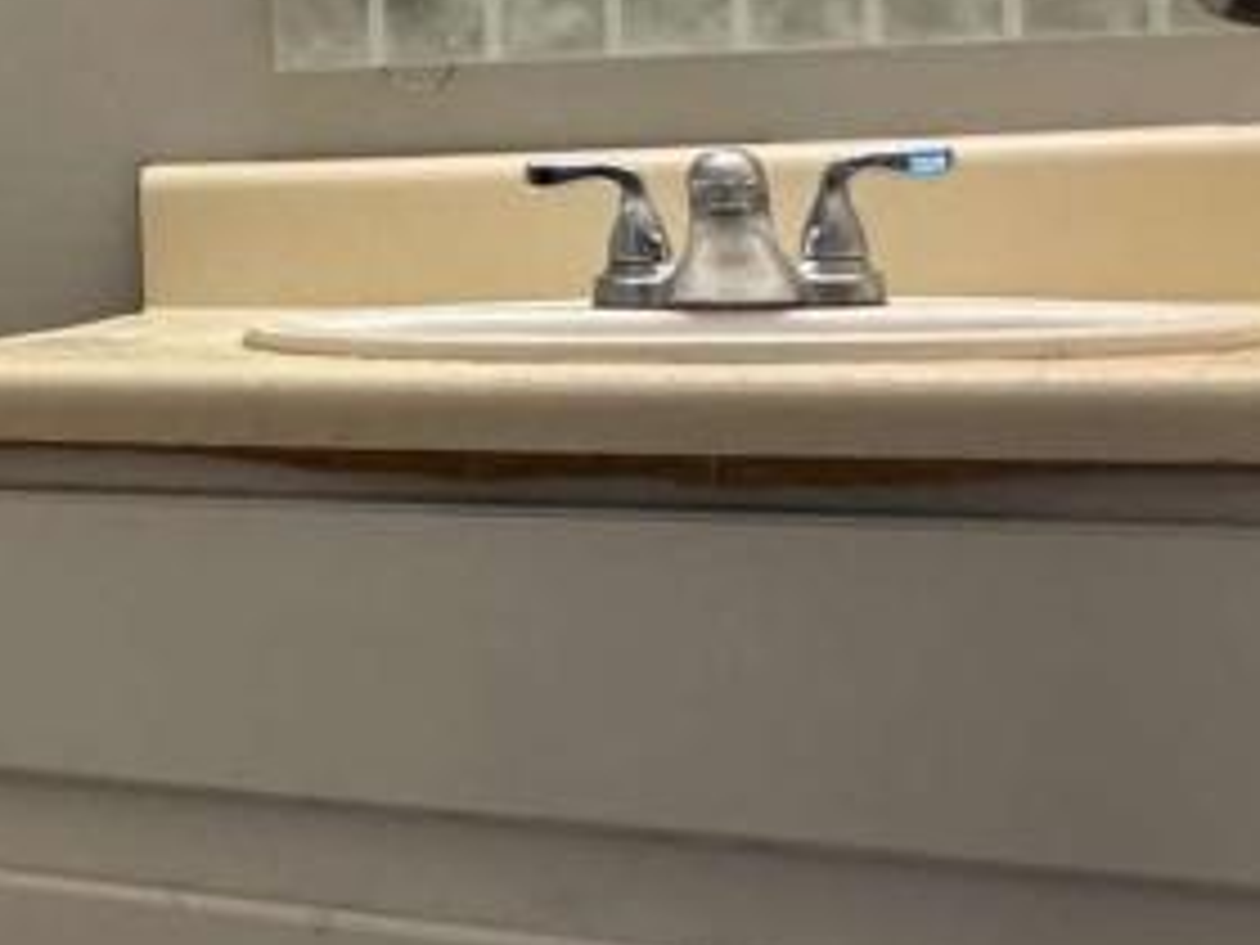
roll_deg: +2.7
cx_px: -333
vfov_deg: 24.0
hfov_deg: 27.4
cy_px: 189
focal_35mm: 60
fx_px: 2184
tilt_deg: +2.2
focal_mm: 2.22
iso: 200
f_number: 2.2
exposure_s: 1/120
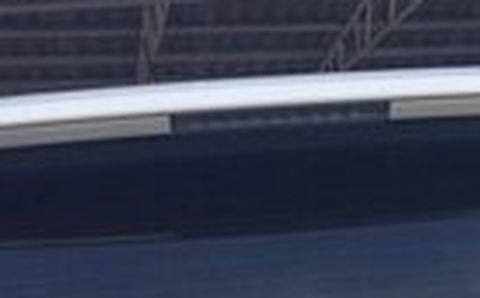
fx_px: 1424
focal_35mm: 109
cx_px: 298
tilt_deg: -11.0
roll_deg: +3.2
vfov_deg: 10.9
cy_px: 606
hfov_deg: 19.1
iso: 32
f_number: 2.2
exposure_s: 1/112
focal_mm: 4.15
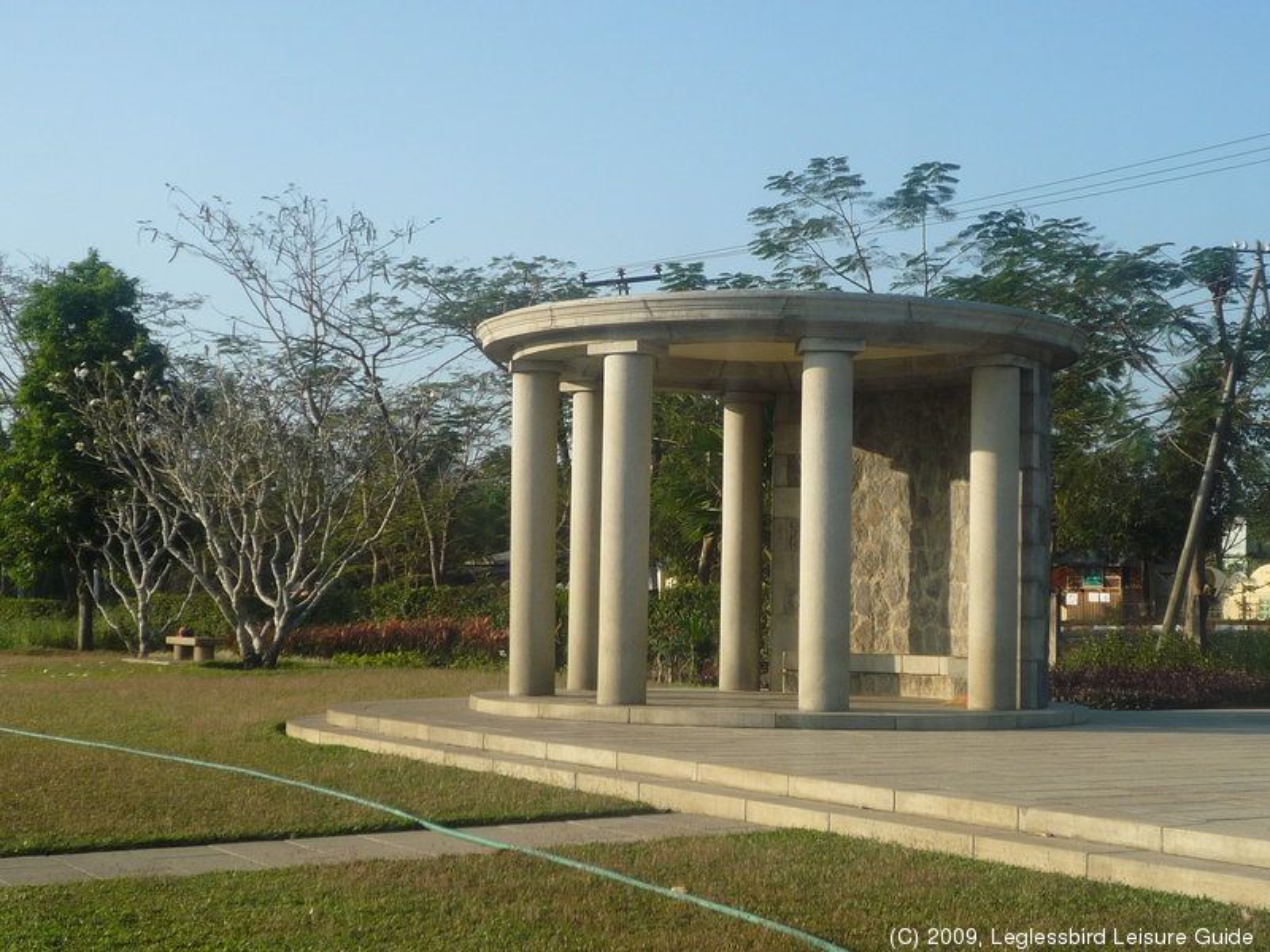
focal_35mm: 63
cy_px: 476
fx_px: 2311
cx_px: 635
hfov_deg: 30.7
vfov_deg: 23.3
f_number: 4.3
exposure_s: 1/500
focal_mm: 7.8
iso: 100
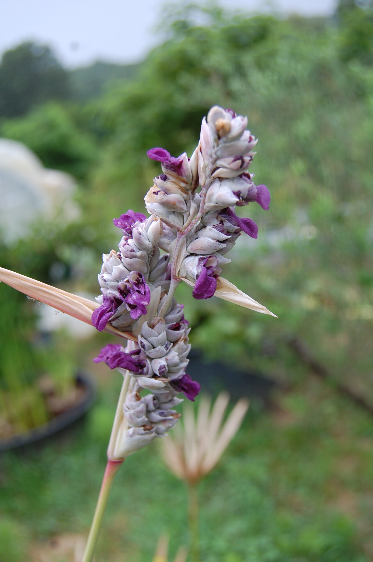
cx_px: 186
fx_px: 654
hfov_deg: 31.8
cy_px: 281
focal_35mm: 42
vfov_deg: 46.4
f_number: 5.6
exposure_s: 1/125
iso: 220
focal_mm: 28
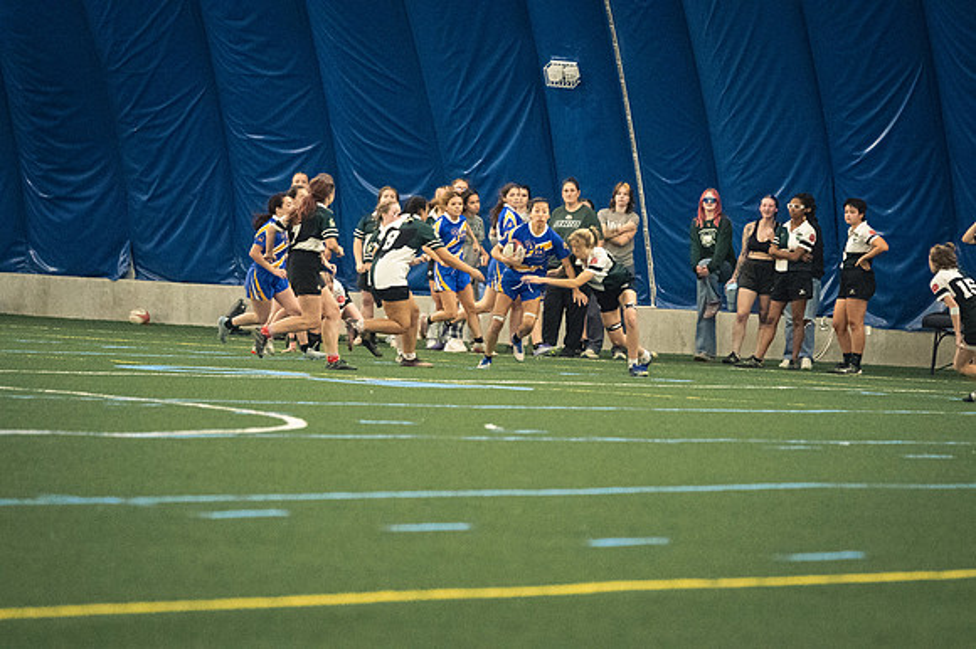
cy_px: 324
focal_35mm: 300
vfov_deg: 4.6
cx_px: 488
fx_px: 8128
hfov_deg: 6.9
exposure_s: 1/500
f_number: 2.8
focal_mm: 200
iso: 12800
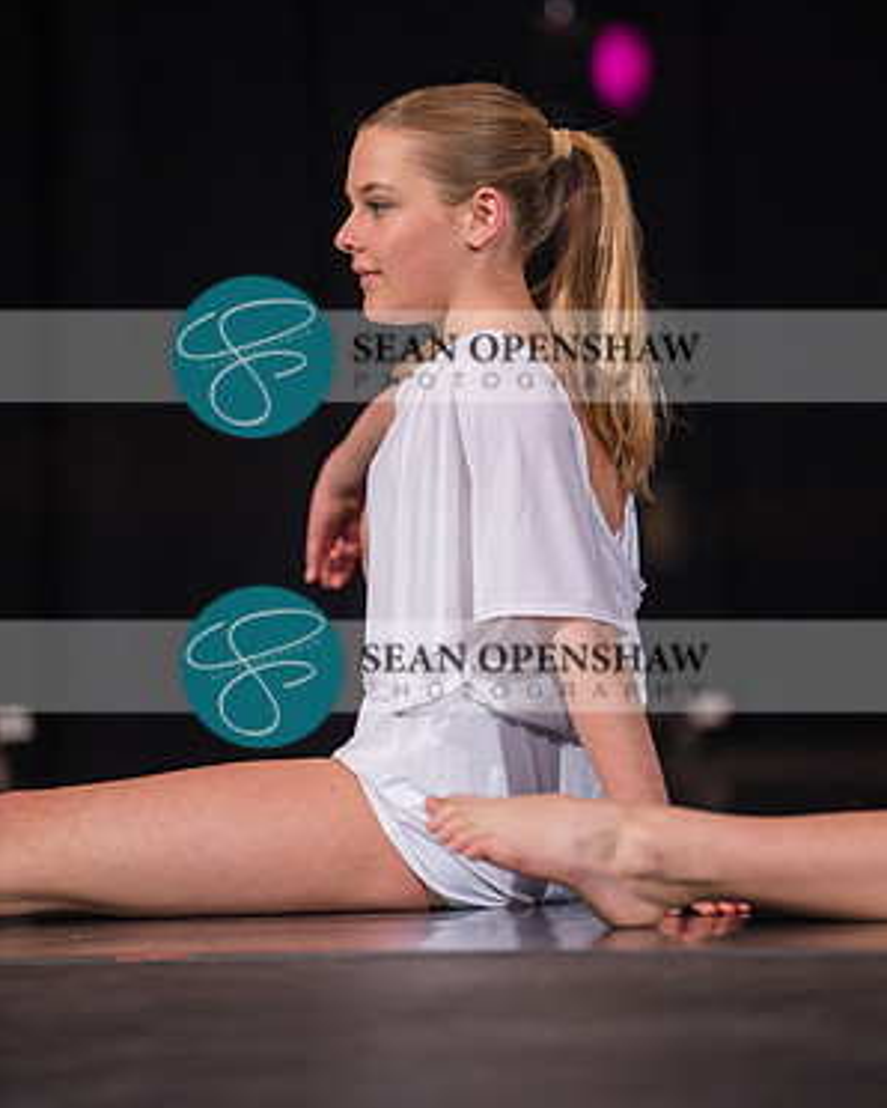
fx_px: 5508
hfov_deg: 9.2
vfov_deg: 11.5
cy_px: 491
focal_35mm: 168
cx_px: 444
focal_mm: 148
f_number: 2.8
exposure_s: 1/500
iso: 400
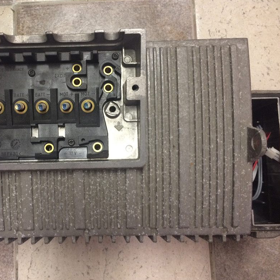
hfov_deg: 46.6
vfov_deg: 47.2
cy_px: 140
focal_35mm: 35
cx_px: 97
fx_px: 320
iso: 250
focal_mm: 4.15
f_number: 2.2
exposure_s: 1/33
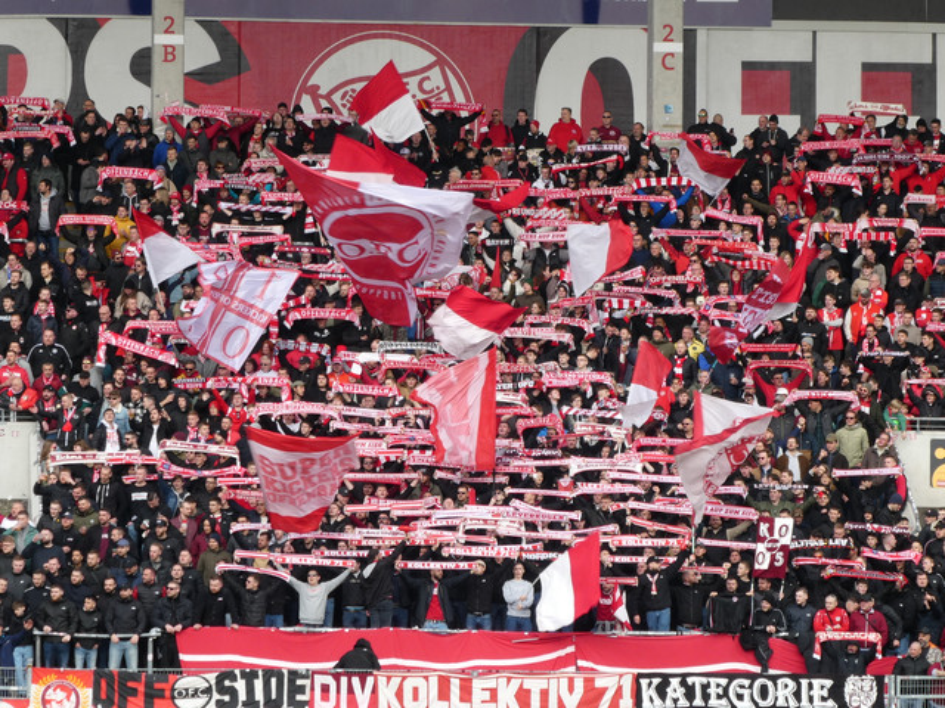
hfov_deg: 9.2
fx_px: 5842
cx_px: 472
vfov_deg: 6.9
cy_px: 354
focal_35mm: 214
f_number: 5.6
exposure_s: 1/100
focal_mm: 38.4
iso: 80
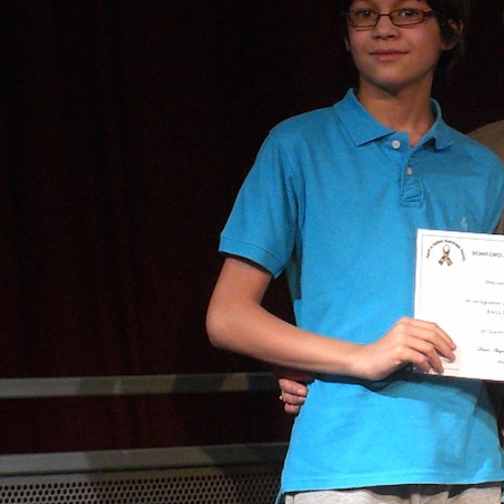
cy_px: 175
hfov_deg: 8.4
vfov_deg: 8.4
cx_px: 465
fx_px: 3410
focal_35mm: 207
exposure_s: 1/125
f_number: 5.1
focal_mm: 23.7
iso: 1600
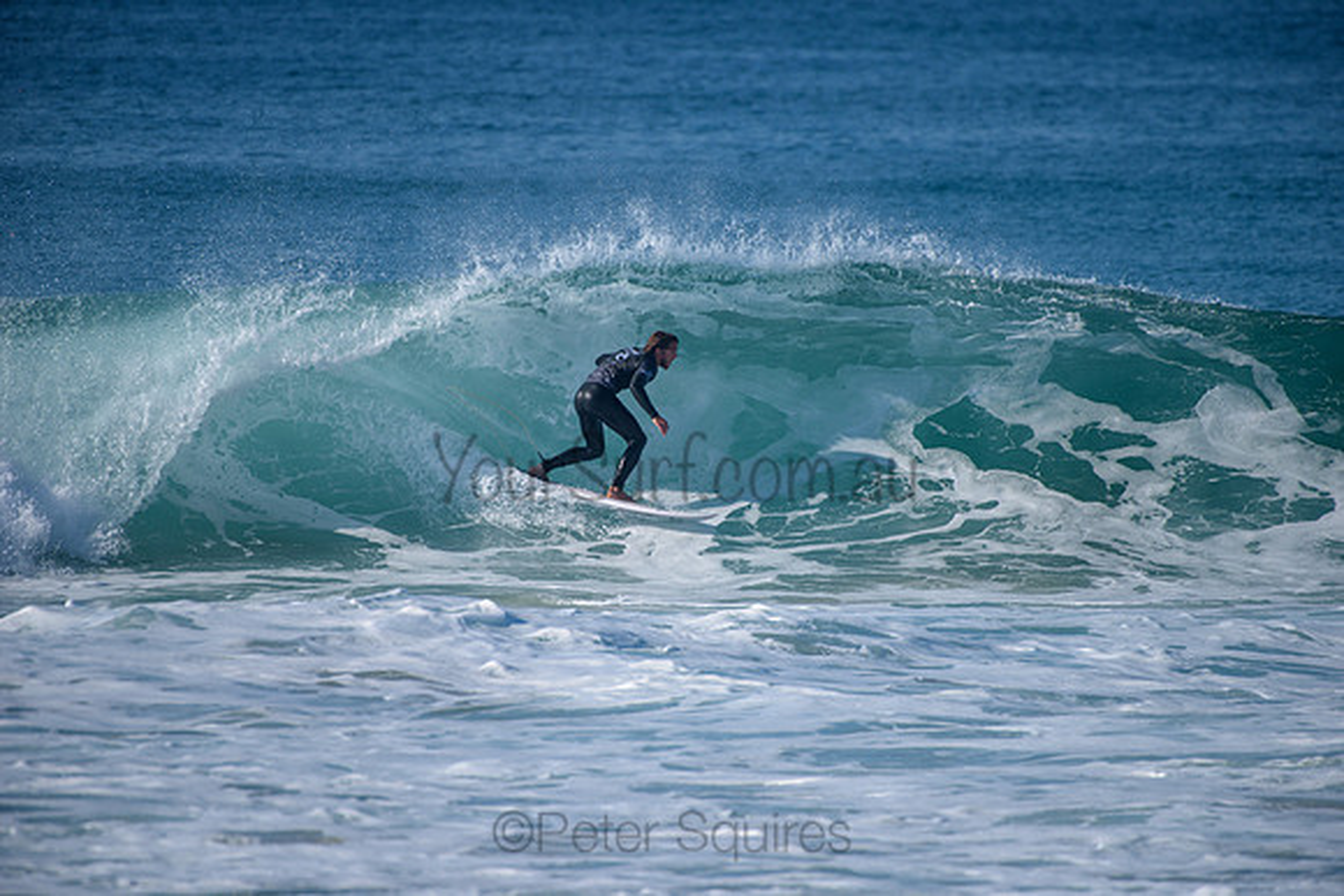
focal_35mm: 500
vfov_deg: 2.8
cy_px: 448
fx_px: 18670
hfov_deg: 4.1
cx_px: 672
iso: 180
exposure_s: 1/2000
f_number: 5.6
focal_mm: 500
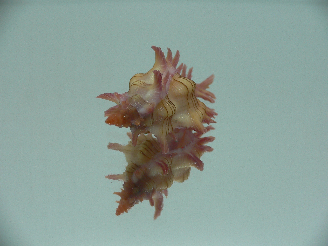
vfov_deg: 40.7
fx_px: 332
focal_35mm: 35
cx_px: 164
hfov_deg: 52.6
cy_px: 123
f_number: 2.8
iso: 80
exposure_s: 1/60
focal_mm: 4.6
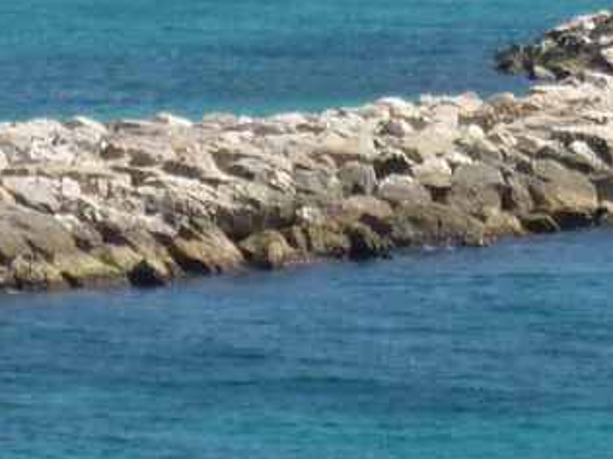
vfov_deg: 2.4
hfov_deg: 3.3
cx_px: 265
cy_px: -484
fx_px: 10692
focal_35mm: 604
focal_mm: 19.5
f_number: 5
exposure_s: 1/500
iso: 80
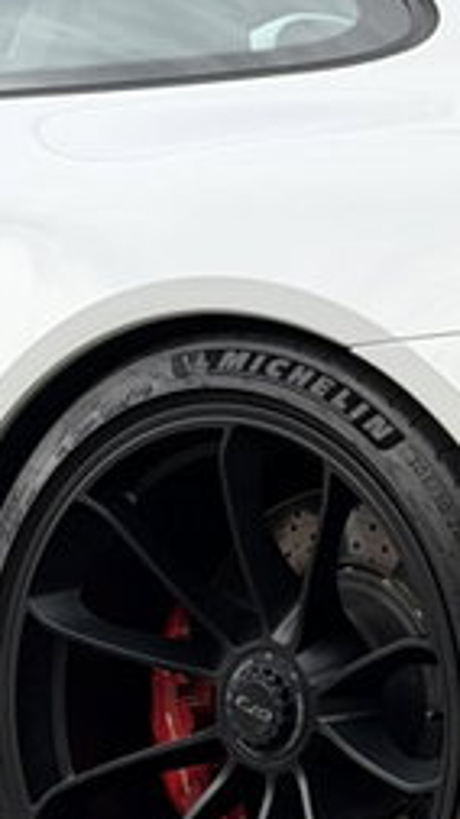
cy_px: 246
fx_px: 4605
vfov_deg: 10.2
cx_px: 1030
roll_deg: -0.9
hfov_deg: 5.6
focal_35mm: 212
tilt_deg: -2.2
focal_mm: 6.76
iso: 64
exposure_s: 1/693
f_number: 1.78
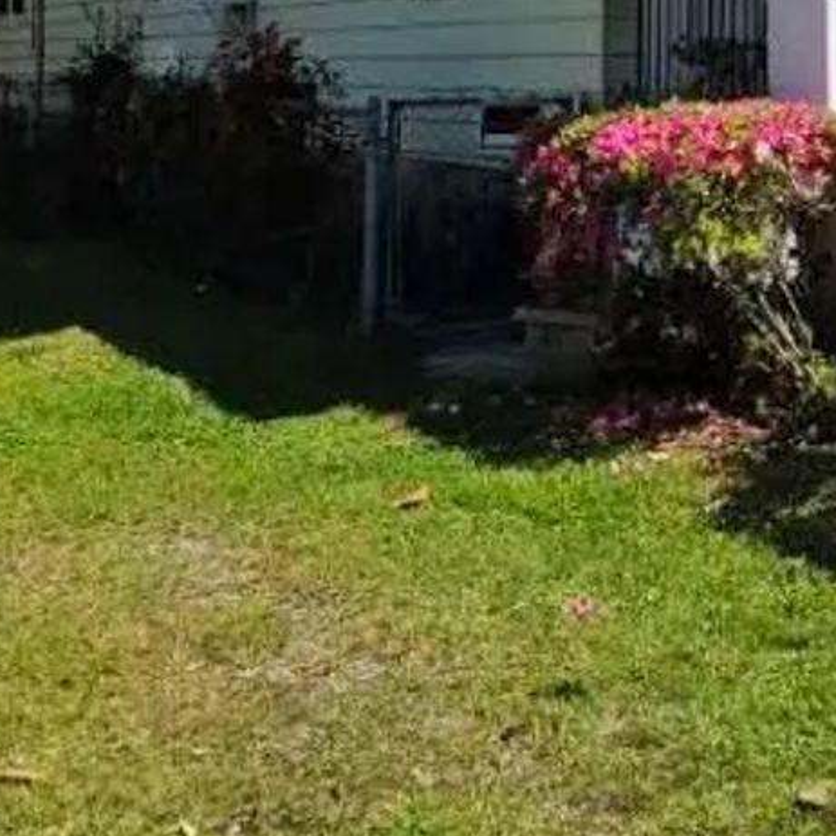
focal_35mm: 60
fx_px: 1639
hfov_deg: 26.8
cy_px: -98
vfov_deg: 26.2
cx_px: 869
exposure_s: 1/1672
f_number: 1.8
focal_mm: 5.4
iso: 25
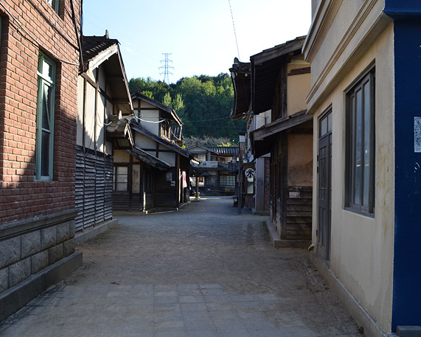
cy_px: 169
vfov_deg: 47.1
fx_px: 386
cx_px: 224
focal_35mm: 31
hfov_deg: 57.1
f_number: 10
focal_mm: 18
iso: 400
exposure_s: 1/250
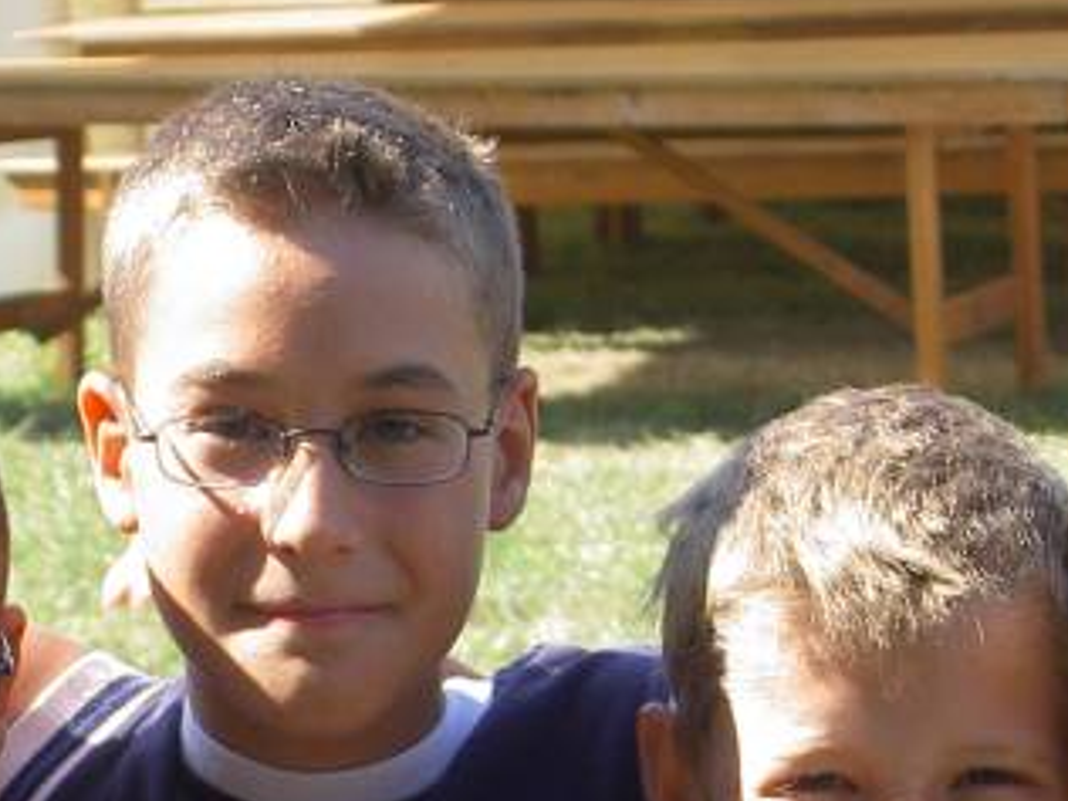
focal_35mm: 253
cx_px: 419
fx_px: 7806
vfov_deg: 5.9
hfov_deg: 7.8
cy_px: 825
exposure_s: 1/125
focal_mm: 20.6
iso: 100
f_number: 4.5
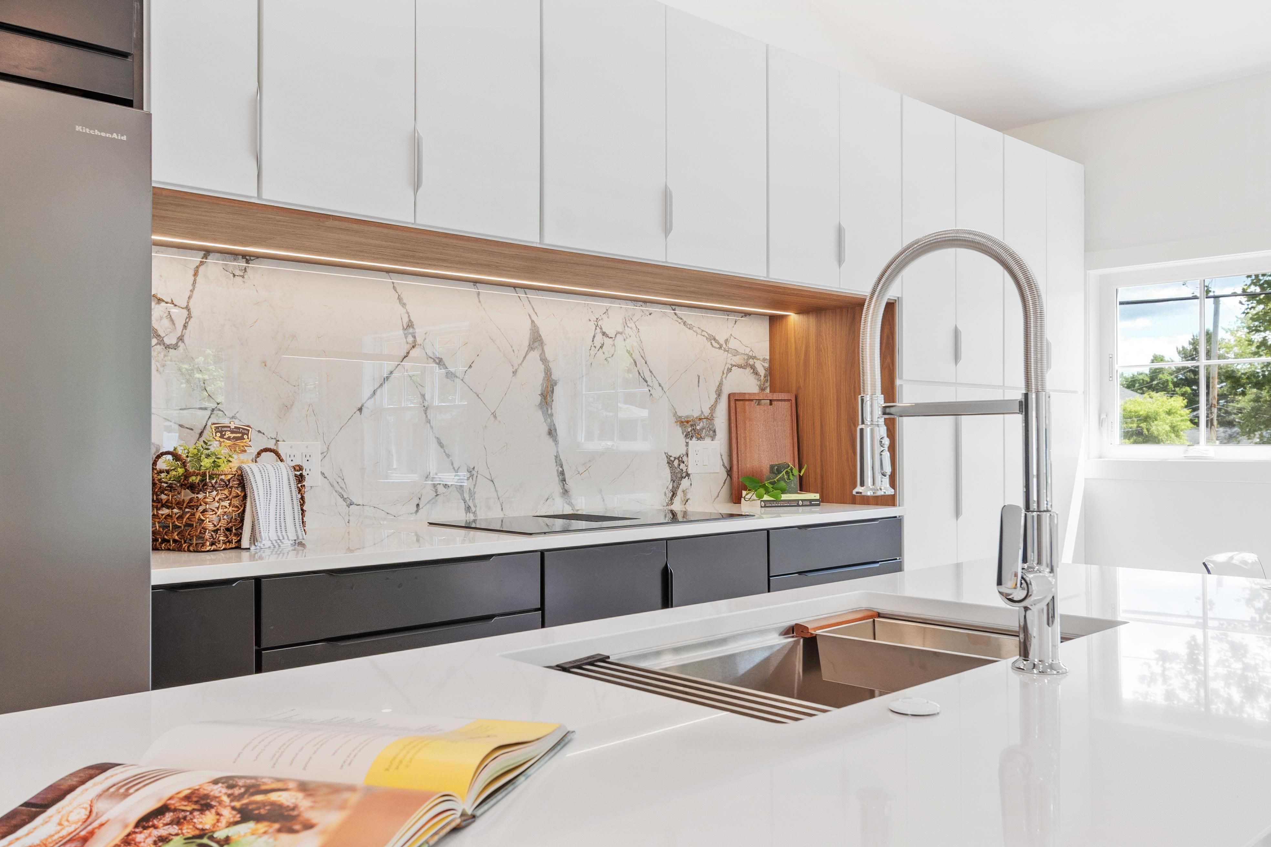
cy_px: 424
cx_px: 636
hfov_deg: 65.5
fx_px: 988
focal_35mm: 28
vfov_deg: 46.4
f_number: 8
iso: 400
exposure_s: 1/5
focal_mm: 19
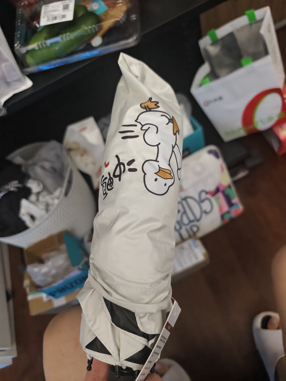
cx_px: 143
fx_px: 253
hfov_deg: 58.9
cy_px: 190
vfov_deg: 73.9
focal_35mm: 23
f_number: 1.57
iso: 4617
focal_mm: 5.6
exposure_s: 1/260
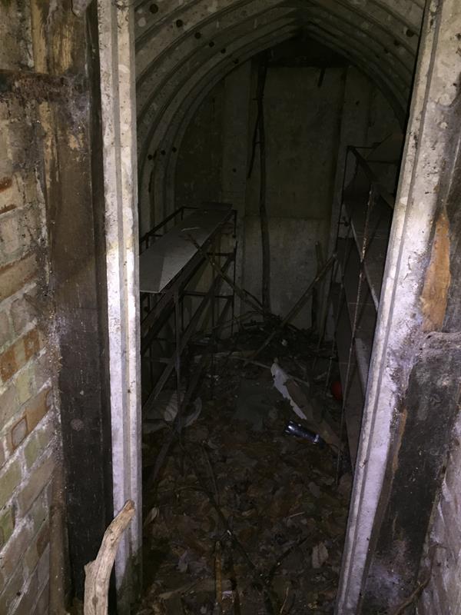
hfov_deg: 48.2
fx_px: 515
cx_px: 230
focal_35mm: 29
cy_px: 308
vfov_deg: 61.7
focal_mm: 4.15
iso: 80
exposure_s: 1/17
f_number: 2.2
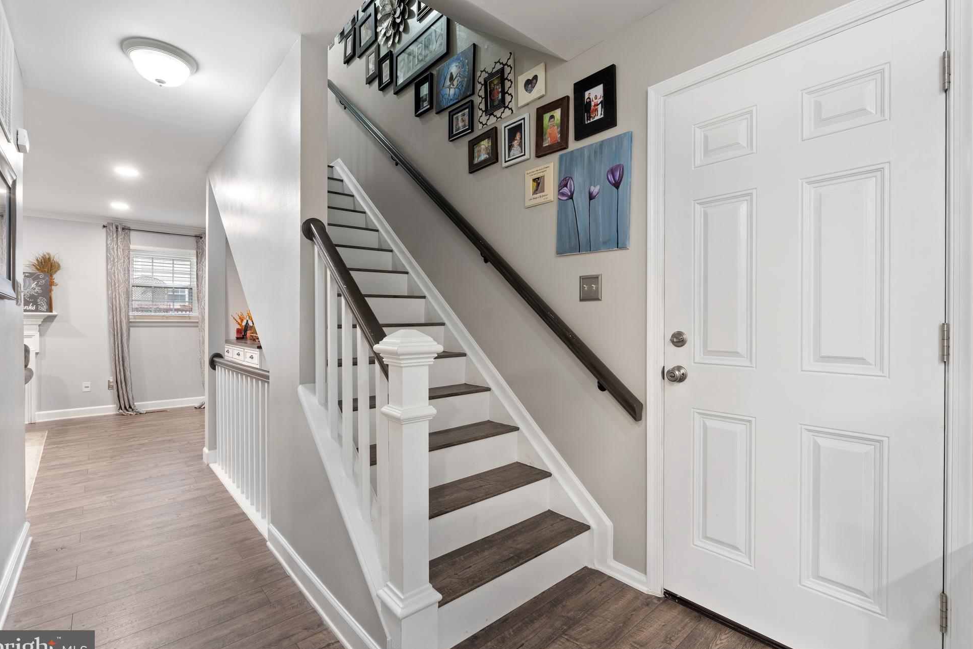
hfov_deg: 96.3
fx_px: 435
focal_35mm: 16
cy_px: 321
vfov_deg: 73.4
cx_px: 501
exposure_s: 1
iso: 500
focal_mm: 15.1
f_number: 8
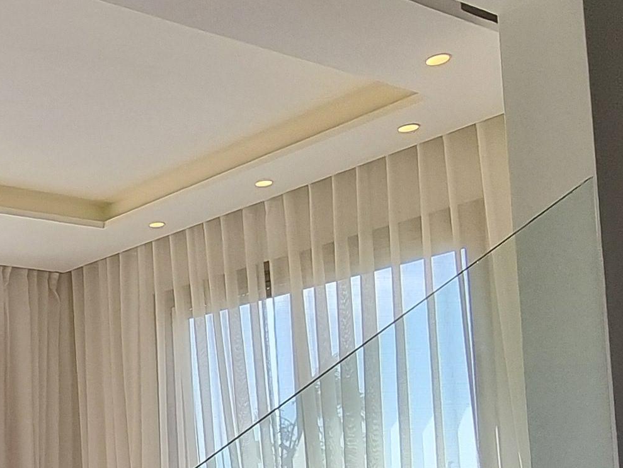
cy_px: 438
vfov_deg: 26.4
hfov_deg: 31.0
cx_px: -108
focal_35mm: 53
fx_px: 954
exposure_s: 1/702
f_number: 2.2
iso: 50
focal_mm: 2.2
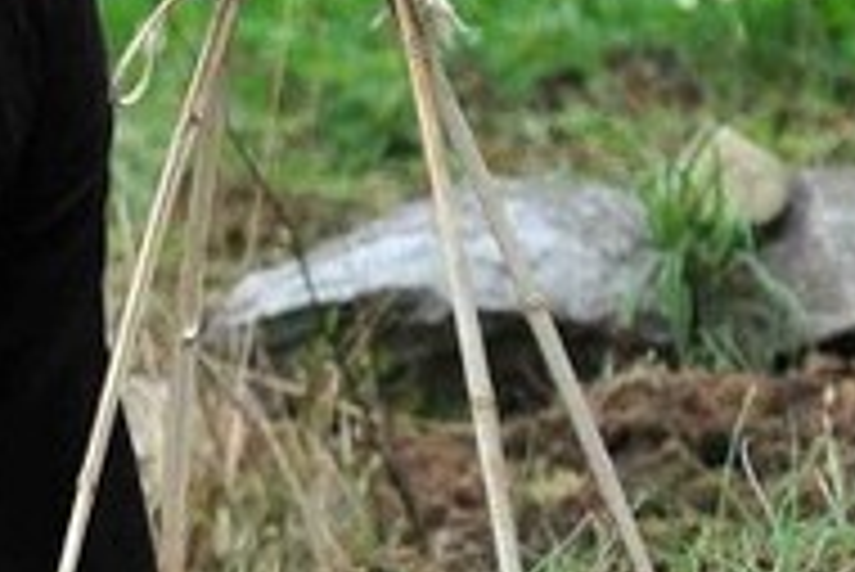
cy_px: 216
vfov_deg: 0.8
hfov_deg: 1.2
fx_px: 40476
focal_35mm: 1703
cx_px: -130
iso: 500
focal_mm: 180
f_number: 5
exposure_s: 1/1250
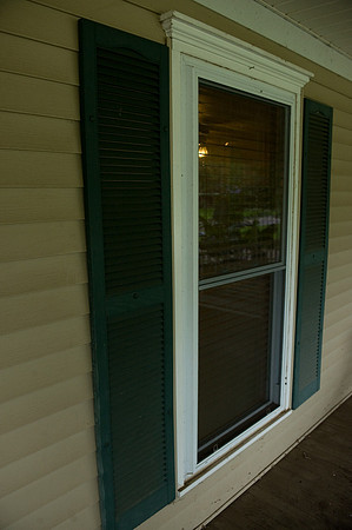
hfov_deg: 46.3
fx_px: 412
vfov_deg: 65.5
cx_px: 176
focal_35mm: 28
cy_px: 265
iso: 1250
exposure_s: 1/100
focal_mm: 28
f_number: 4
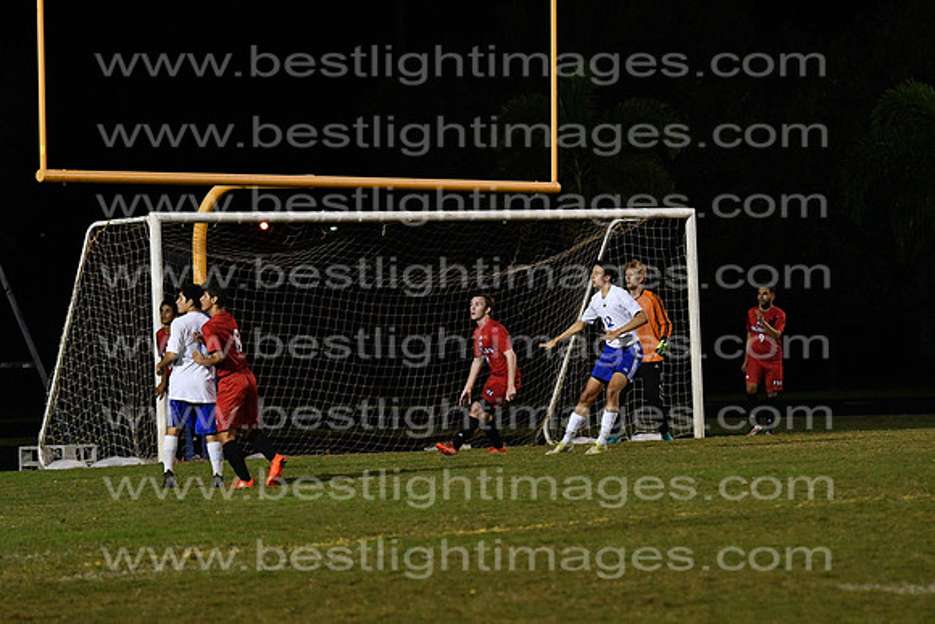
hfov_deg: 10.2
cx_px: 468
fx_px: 5260
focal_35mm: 202
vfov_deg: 6.8
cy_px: 312
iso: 6400
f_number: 4
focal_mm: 135
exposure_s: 1/1000
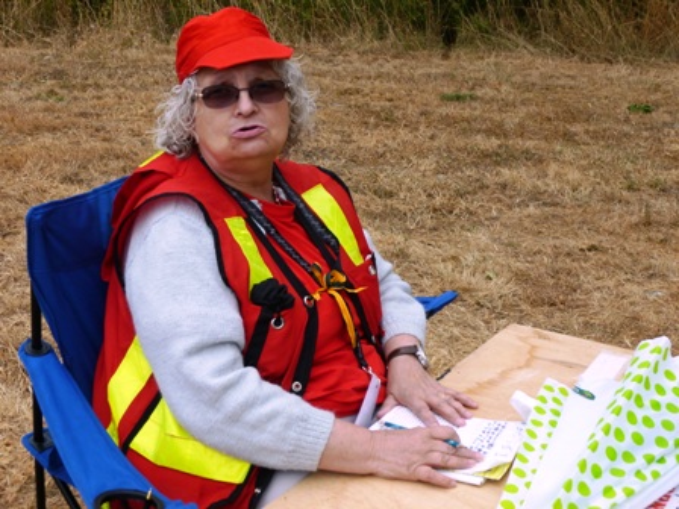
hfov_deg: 36.8
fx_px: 1020
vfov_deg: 28.0
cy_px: 254
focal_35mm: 52
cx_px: 340
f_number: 4.1
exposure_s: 1/125
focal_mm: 9.2
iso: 100
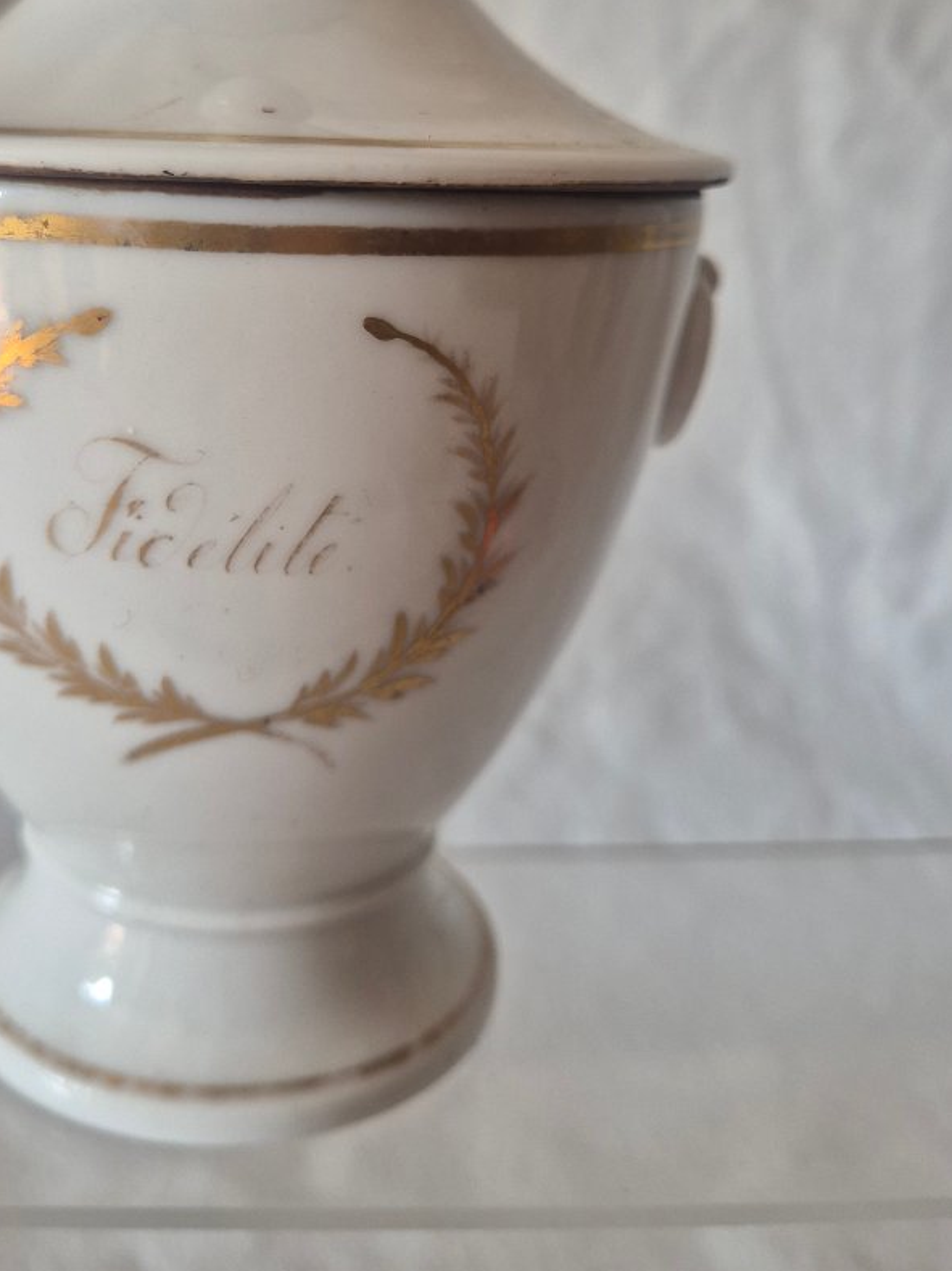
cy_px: 419
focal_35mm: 35
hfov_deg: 40.3
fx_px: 1284
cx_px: 332
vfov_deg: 51.6
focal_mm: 5.4
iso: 160
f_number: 1.8
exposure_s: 1/180
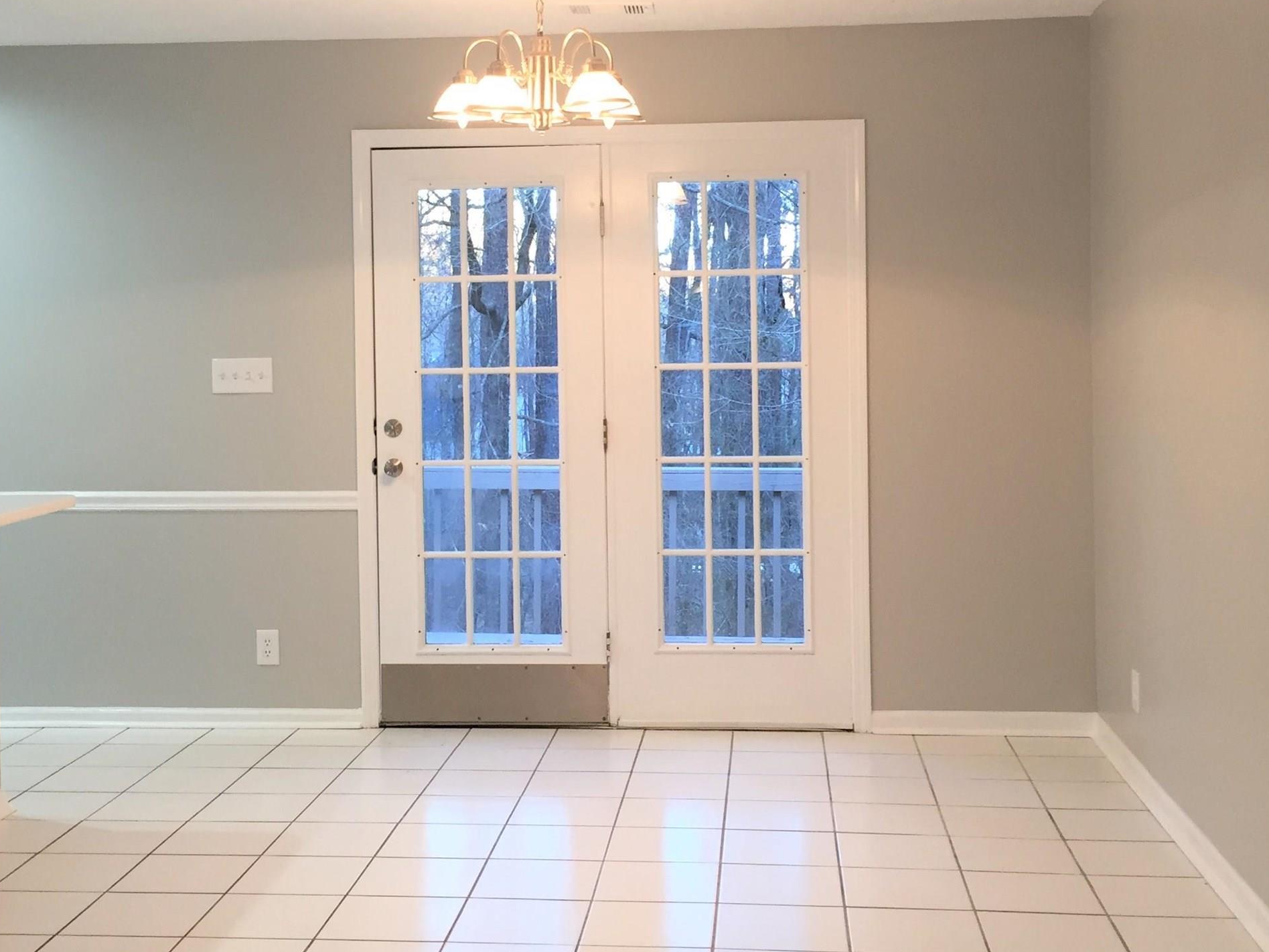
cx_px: 591
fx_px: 1723
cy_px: 390
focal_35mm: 47
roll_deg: +0.5
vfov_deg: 30.8
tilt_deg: -2.1
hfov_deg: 40.4
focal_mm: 4.15
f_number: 2.2
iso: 64
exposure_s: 1/30
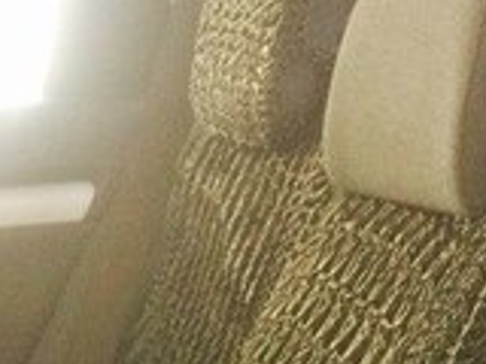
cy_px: 678
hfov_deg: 16.0
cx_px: -49
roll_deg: +0.0
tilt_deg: -19.8
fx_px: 1685
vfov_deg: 11.4
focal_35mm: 120
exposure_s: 1/33
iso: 160
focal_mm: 4.15
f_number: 2.2
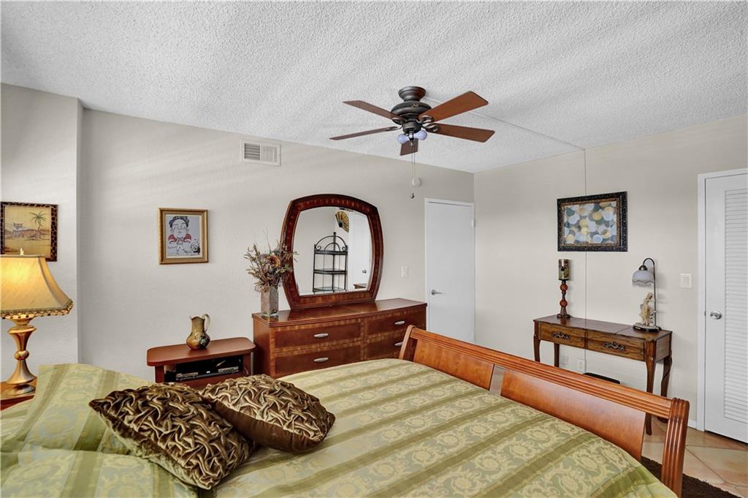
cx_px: 374
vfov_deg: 73.7
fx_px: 332
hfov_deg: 96.8
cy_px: 249
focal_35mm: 16
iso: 1600
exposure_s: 1/200
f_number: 4.5
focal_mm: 16
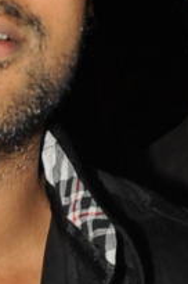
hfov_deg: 4.1
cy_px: 689
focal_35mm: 328
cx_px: -143
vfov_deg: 6.0
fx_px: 2578
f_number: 8
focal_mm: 42
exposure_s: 1/125
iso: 200
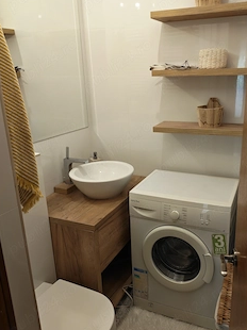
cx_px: 154
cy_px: 165
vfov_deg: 58.4
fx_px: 295
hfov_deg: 45.0
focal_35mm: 31
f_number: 1.9
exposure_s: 1/50
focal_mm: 6.12
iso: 1250
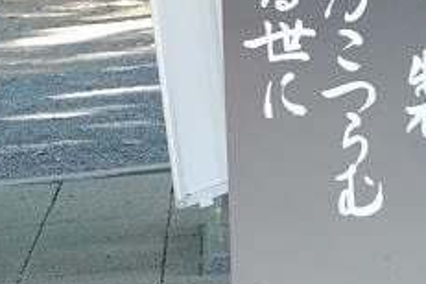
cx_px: 756
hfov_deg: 12.1
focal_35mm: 156
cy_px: -162
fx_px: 1846
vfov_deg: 8.6
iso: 800
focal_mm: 30
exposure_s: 1/160
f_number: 4
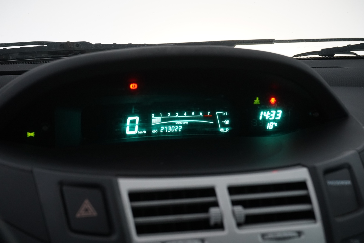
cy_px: 122
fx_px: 708
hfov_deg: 28.8
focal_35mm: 70
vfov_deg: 19.5
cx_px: 182
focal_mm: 70
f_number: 8
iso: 4000
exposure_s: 1/40
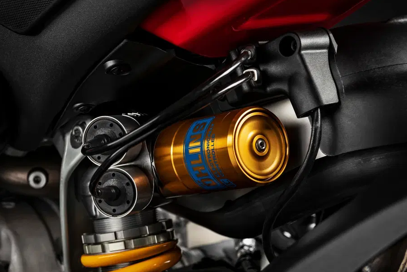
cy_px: 155
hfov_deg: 21.9
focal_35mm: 93
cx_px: 164
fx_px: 1052
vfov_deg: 14.7
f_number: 8
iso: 100
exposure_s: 1/125
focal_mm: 70
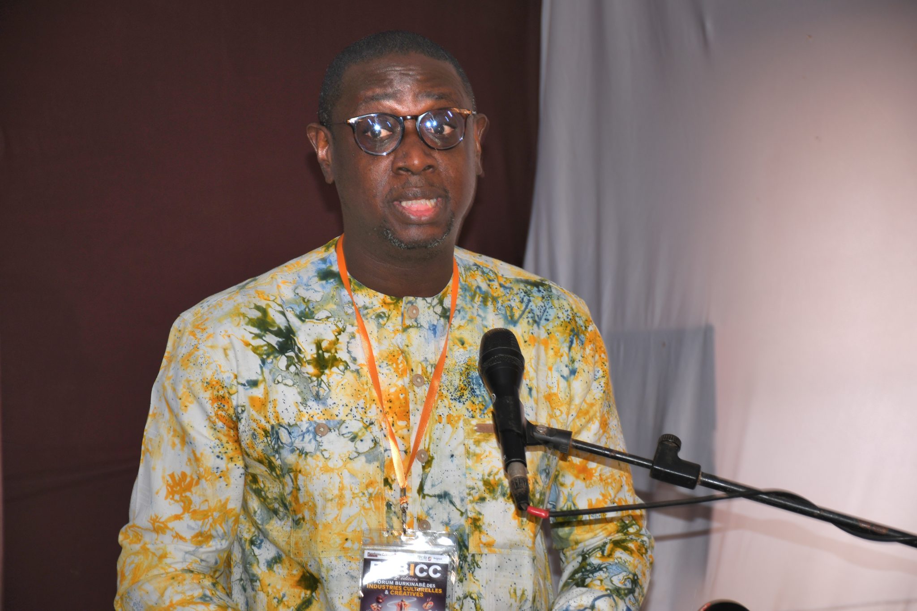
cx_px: 458
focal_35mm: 120
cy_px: 306
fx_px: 3056
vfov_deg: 11.4
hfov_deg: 17.1
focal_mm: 80
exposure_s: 1/60.2
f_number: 5.3
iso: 100
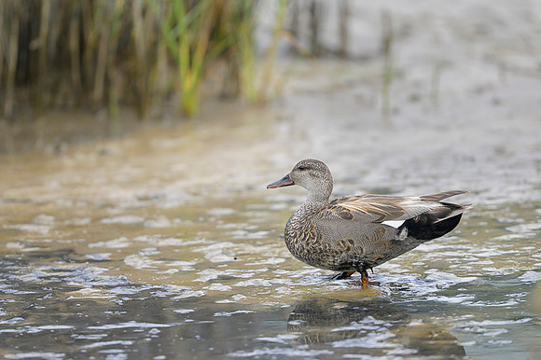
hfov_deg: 3.2
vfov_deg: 2.1
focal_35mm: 641
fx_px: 9624
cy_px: 192
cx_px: 272
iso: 200
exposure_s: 1/1250
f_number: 2.8
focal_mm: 400
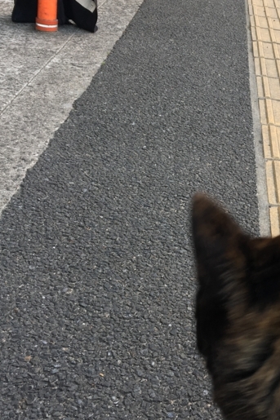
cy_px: 179
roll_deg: -6.9
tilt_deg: -23.7
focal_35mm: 60
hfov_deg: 22.1
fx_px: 700
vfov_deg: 33.4
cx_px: 255
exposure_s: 1/40
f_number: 2.2
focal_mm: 4.15
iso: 25
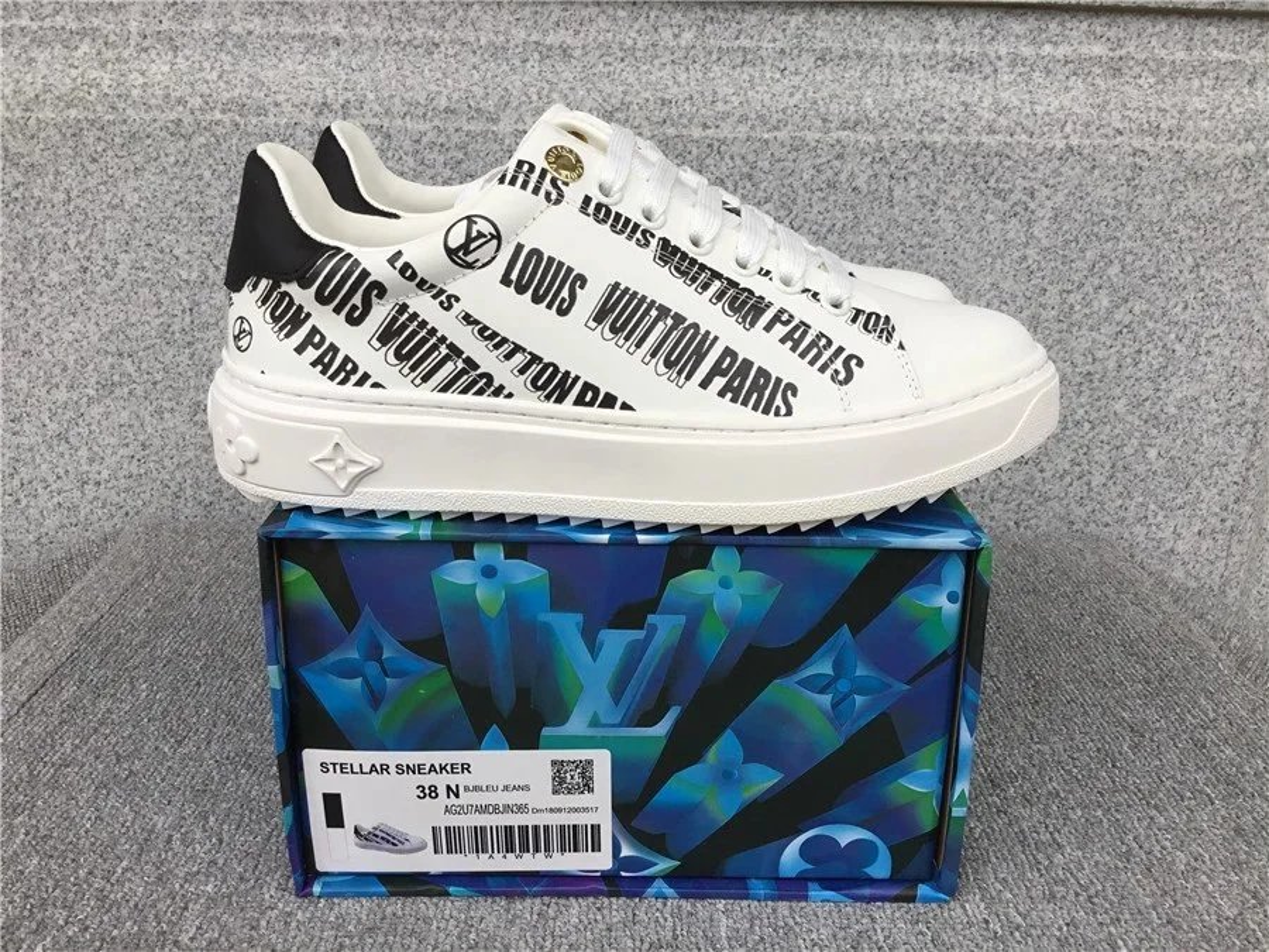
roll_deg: -1.2
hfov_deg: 58.4
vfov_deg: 45.4
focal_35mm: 31
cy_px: 476
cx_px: 634
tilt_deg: -18.6
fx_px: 1136
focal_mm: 3.3
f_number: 2.4
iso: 25
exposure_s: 1/111
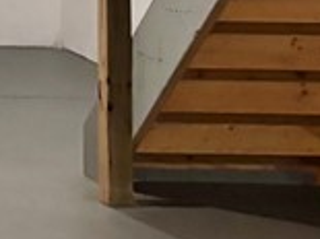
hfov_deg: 9.8
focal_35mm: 172
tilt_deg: +1.5
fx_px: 1589
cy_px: -251
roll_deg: -0.6
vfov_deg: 8.2
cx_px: -512
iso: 400
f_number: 1.6
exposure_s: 1/40
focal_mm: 5.96
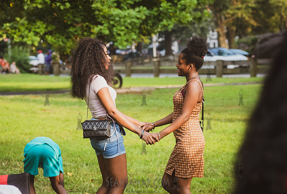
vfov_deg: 9.8
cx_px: 143
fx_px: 1127
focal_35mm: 141
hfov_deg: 14.5
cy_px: 66
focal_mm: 100
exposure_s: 1/1250
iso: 1000
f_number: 4
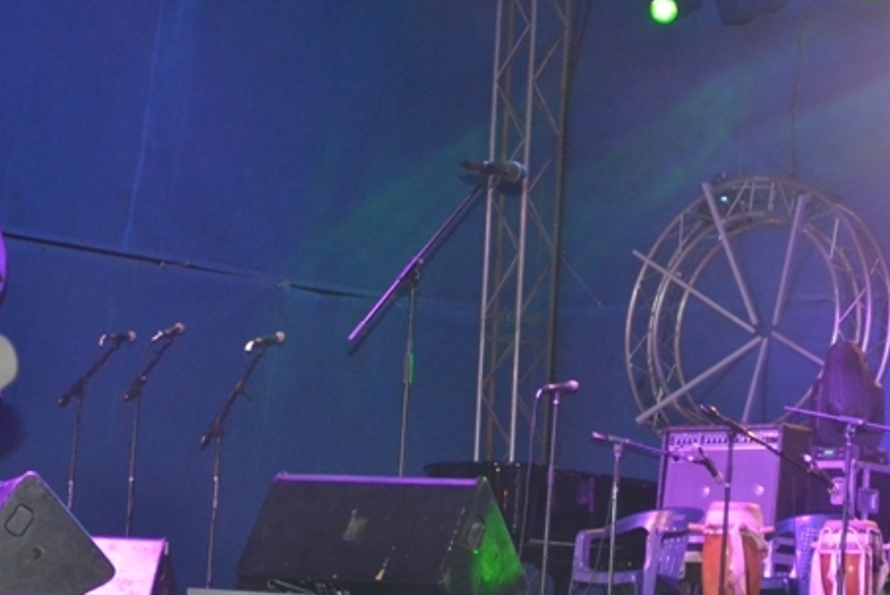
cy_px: 362
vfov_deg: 11.8
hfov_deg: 17.5
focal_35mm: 117
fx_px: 2887
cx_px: 262
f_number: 5.6
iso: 3200
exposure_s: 1/60
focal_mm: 55
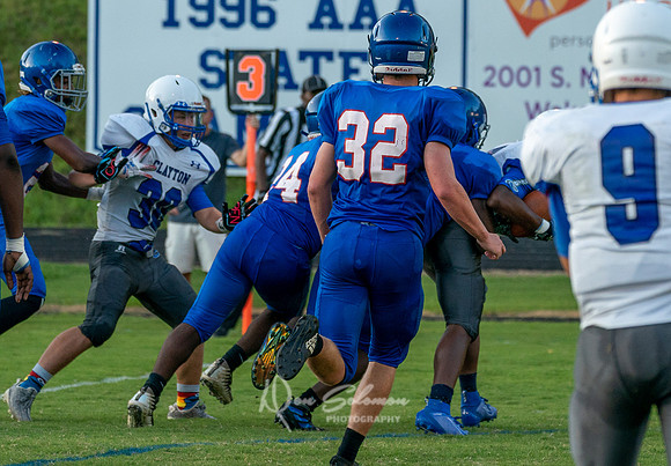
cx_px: 387
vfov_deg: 3.6
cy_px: 166
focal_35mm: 390
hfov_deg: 5.2
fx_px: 7364
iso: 1250
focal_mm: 196
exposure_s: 1/1000
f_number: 5.6
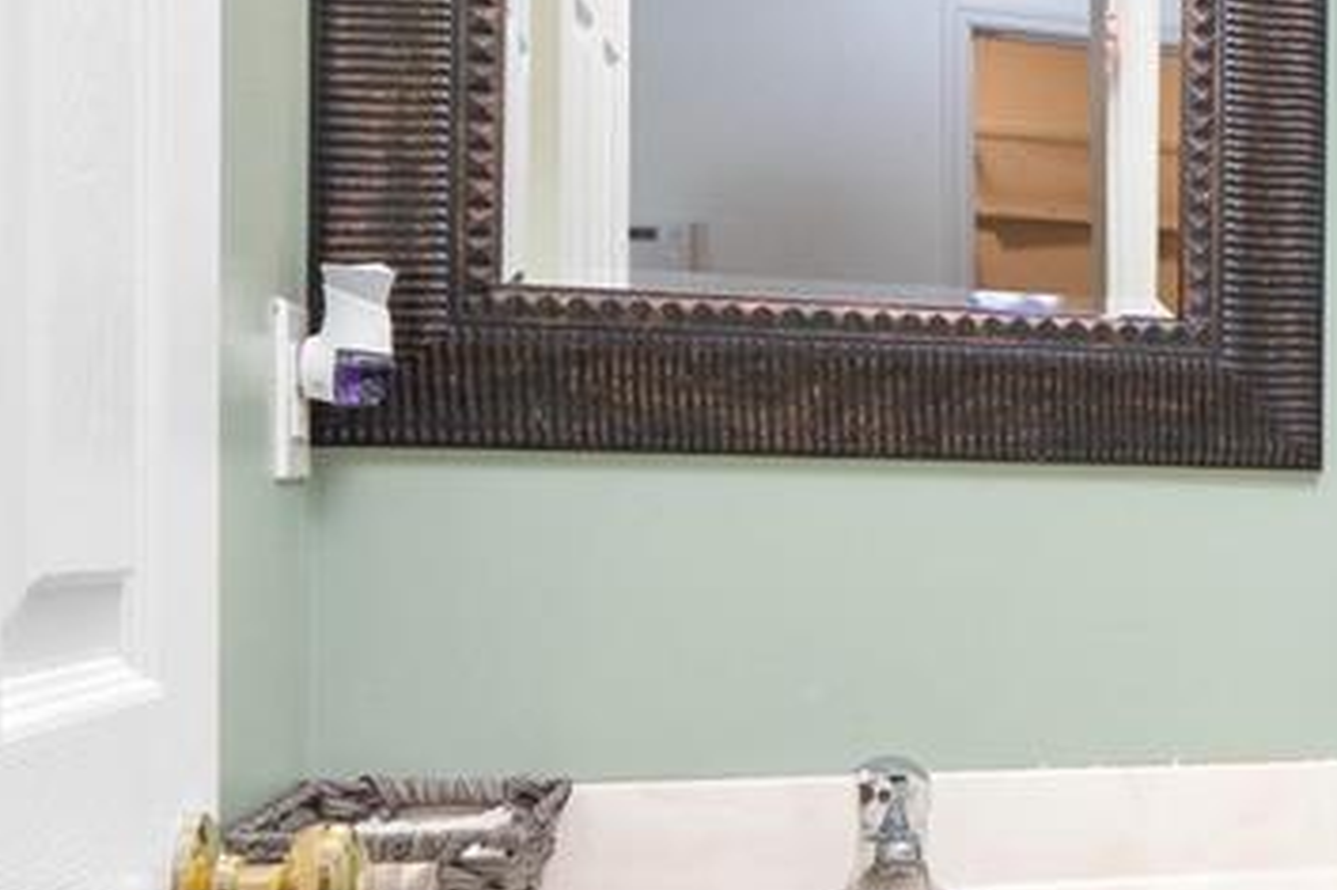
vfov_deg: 23.3
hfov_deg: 29.4
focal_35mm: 58
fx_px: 2153
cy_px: 545
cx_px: 1632
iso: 640
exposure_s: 1/1.25
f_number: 9
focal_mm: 10
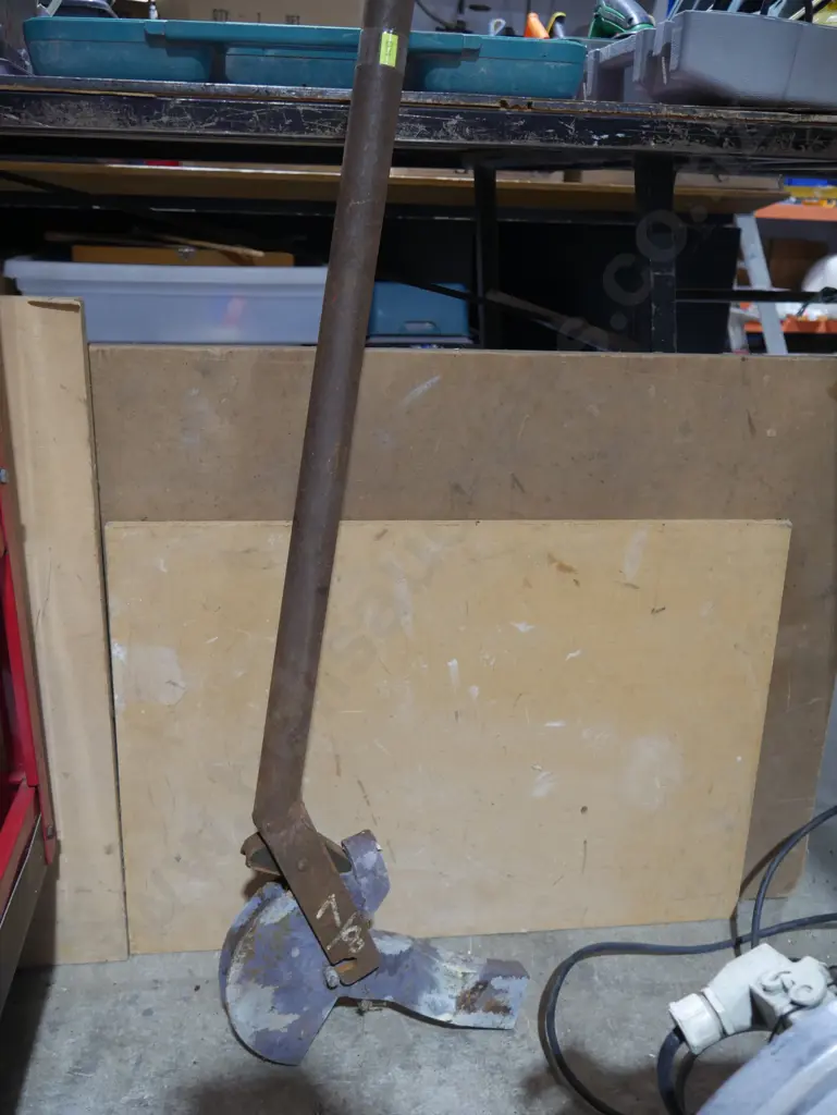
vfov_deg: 63.4
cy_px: 558
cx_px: 418
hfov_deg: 49.8
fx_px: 902
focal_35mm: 28
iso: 800
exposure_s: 1/60
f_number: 3.5
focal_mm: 14
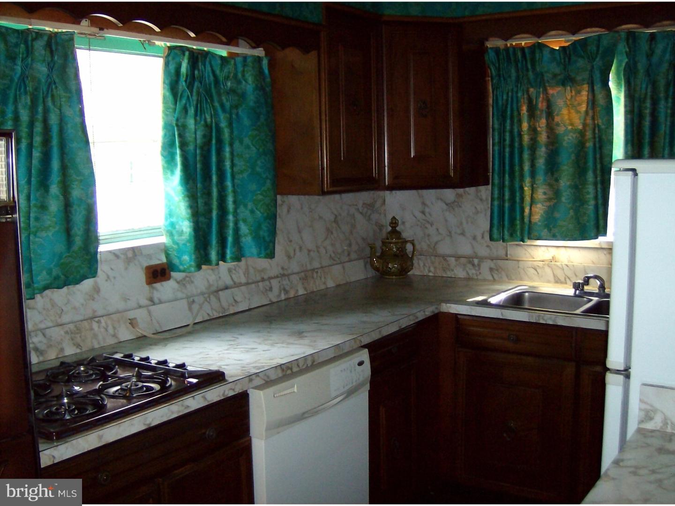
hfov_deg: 51.4
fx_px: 702
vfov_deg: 39.7
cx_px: 338
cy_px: 253
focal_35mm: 36
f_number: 2.8
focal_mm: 6
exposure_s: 1/60
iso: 200
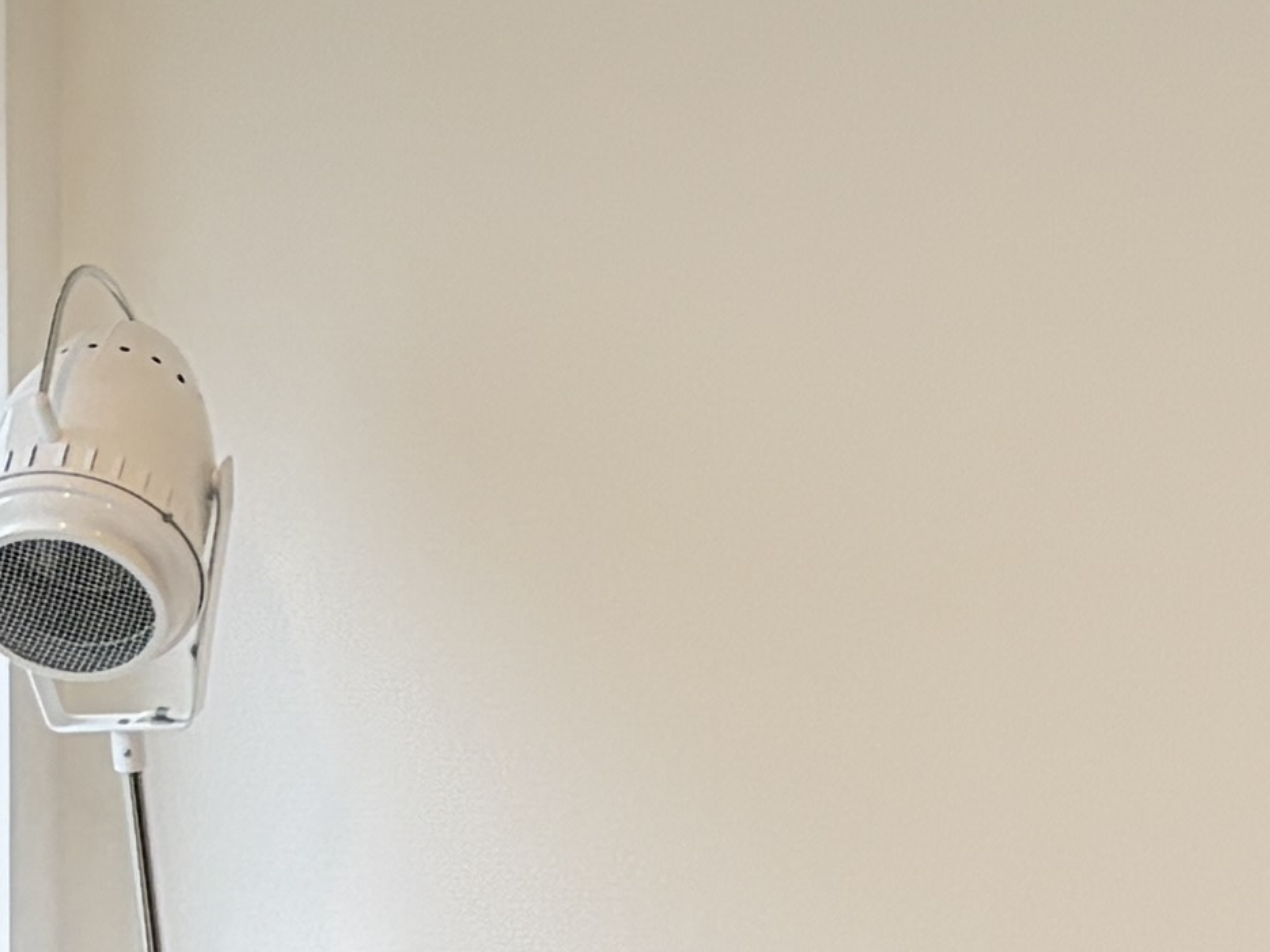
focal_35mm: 159
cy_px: 1387
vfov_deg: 9.1
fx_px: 5835
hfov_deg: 12.3
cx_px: 177
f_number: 1.6
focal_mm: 5.96
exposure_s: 1/60
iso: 80
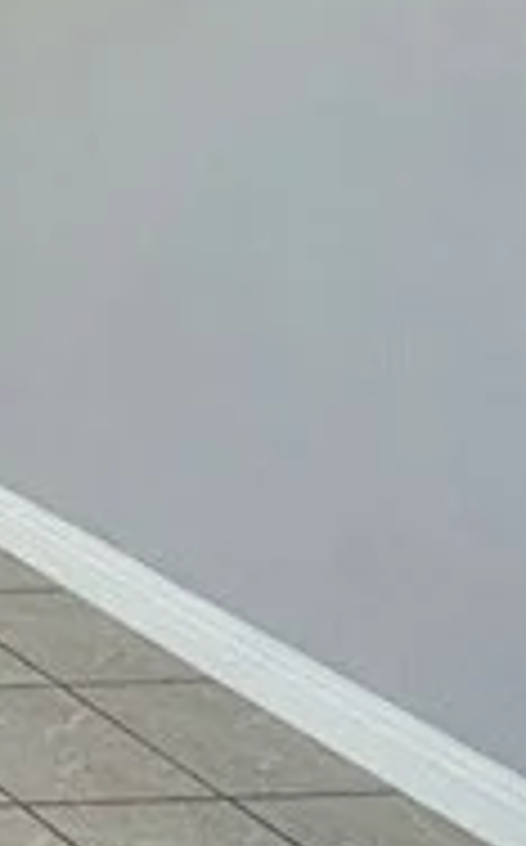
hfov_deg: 9.3
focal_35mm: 81
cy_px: -315
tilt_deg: -0.1
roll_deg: +0.3
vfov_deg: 22.3
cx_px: -1349
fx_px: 1864
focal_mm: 2.22
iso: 160
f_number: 2.2
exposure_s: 1/120
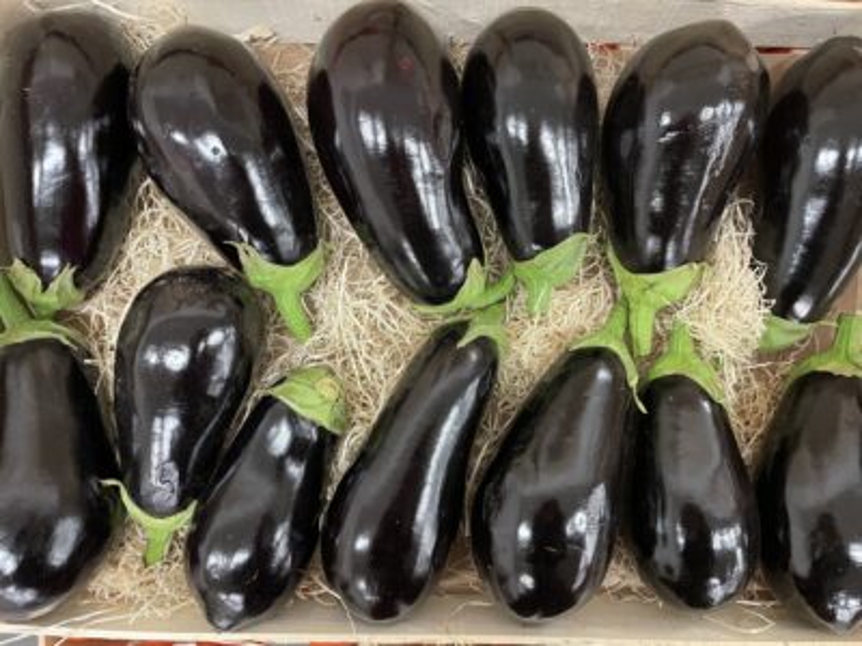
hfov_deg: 67.3
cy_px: 323
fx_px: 647
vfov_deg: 53.1
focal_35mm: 26
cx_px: 431
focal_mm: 4.2
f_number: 1.6
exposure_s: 1/33
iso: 500
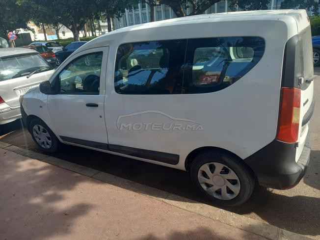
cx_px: 160
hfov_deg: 69.4
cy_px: 120
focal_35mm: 25
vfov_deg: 54.9
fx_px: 231
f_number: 2
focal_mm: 4.6
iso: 25
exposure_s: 1/156
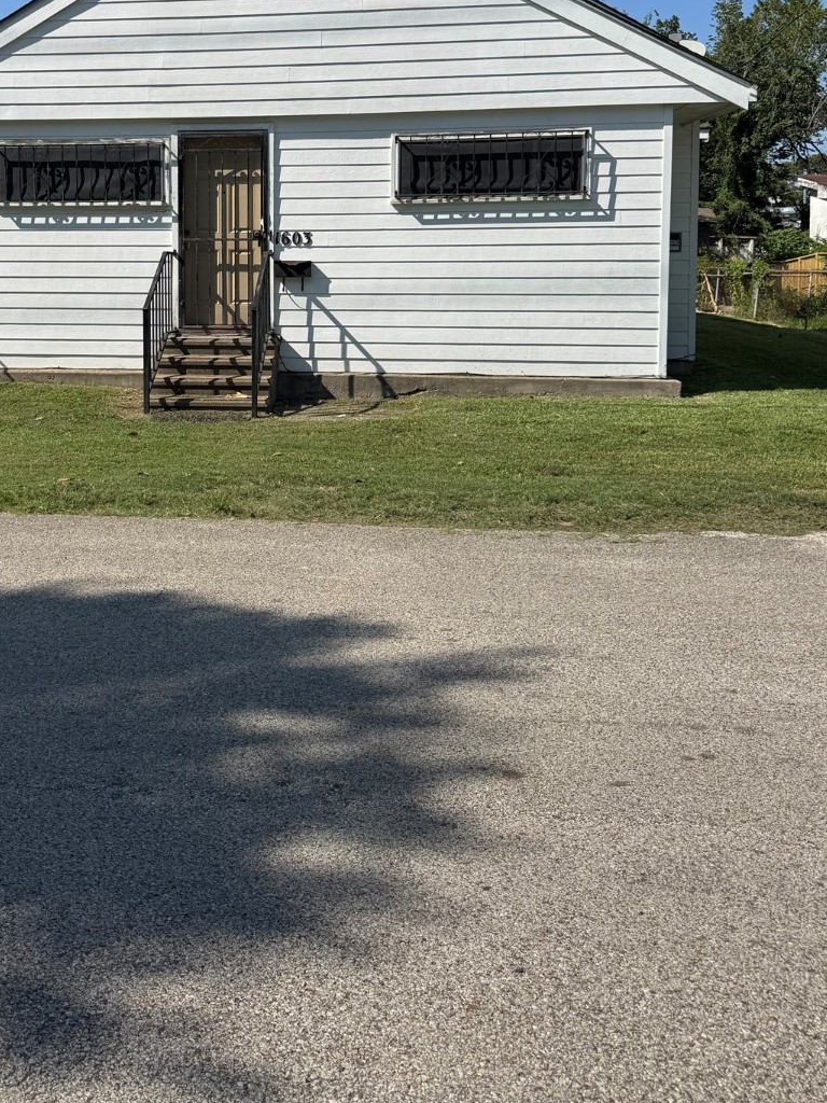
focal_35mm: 36
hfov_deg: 38.8
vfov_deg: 50.2
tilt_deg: -3.3
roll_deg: +1.1
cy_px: 341
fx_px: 1147
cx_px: 225
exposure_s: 1/7092
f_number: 1.78
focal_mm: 6.76
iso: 80
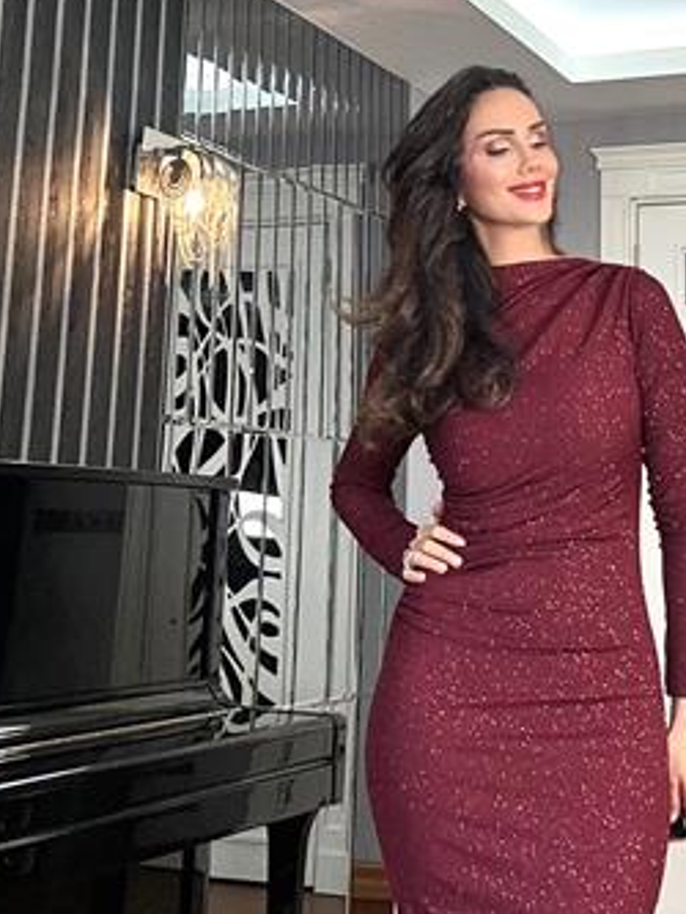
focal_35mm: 48
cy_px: 690
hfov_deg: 30.2
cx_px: 425
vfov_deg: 38.6
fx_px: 1268
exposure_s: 1/50
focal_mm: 2.69
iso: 160
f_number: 1.9
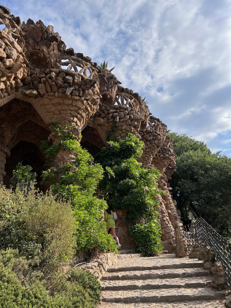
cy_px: 154
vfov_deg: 67.3
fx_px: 231
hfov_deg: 53.1
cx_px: 116
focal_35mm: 26
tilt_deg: +24.0
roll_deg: +4.4
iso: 50
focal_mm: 5.7
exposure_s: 1/6211
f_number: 1.5
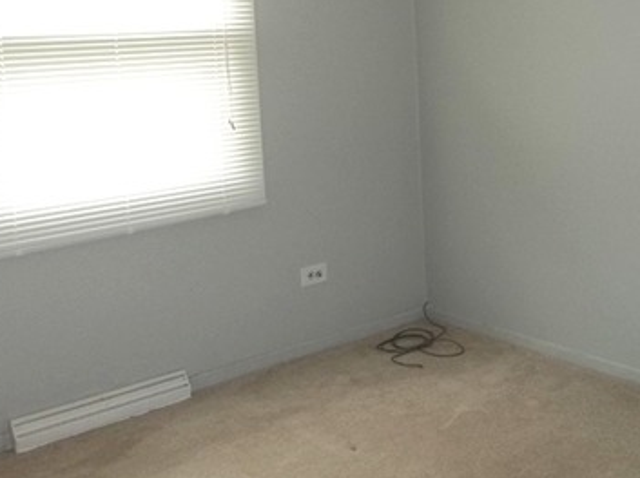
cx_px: 466
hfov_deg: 38.1
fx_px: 905
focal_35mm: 49
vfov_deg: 29.1
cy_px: 109
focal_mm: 4.9
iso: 160
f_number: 3.5
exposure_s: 1/30
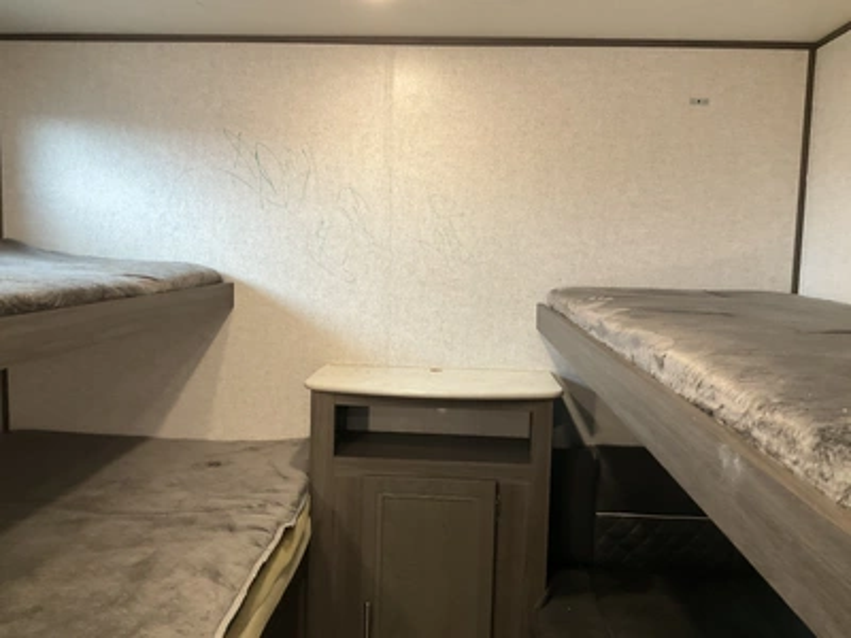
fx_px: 713
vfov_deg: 48.2
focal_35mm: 29
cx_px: 426
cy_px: 319
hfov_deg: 61.7
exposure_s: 1/60
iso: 100
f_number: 1.8
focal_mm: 3
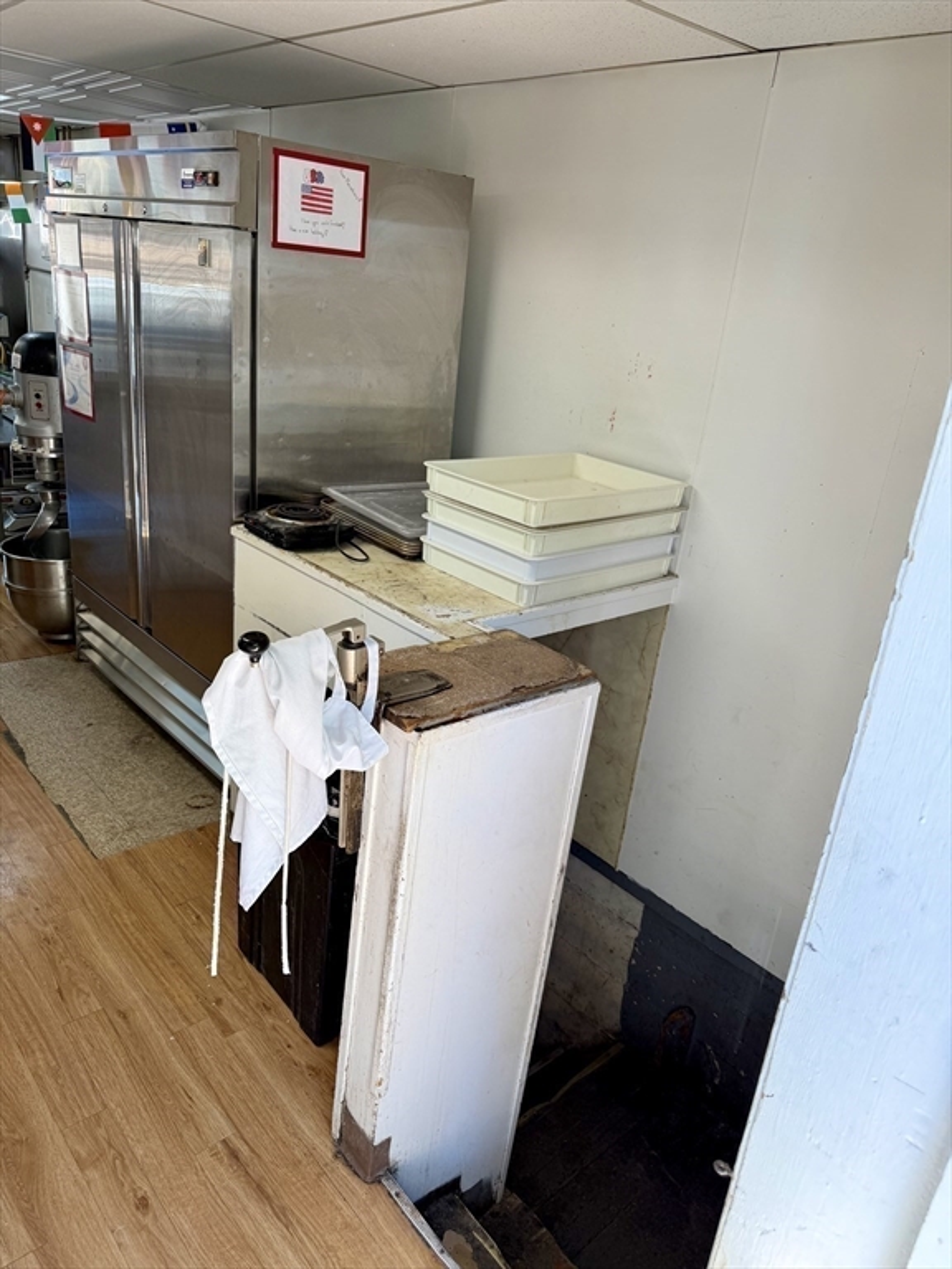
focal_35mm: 24
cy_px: 634
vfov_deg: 71.6
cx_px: 476
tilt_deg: -21.1
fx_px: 880
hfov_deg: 56.8
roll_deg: -7.7
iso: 80
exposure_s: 1/120
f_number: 1.78
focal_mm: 6.76
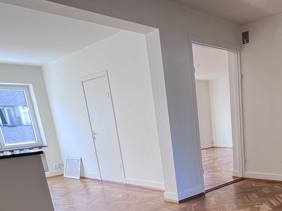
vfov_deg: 39.7
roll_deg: +4.0
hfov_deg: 53.3
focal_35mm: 32
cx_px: 222
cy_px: 204
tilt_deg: -17.3
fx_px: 261
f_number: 1.8
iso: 80
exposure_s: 1/99
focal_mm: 1.57
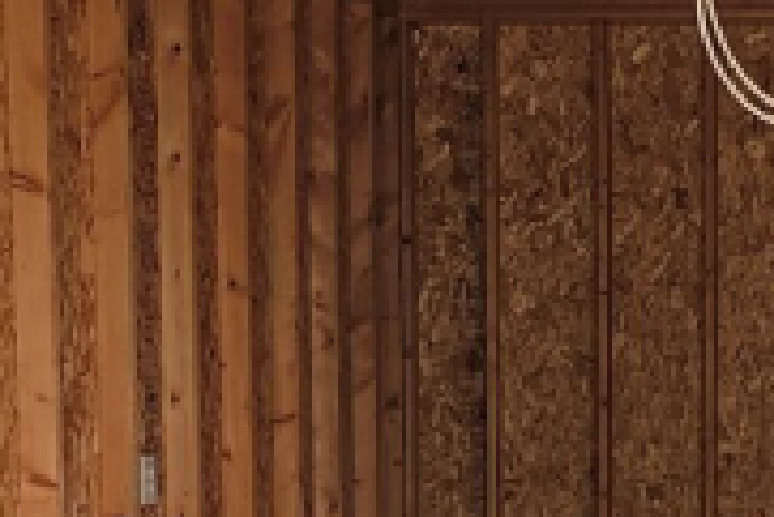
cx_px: 780
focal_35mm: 88
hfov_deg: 22.2
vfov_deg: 15.1
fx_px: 1893
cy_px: 602
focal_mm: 6.3
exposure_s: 1/60
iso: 12
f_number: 1.7
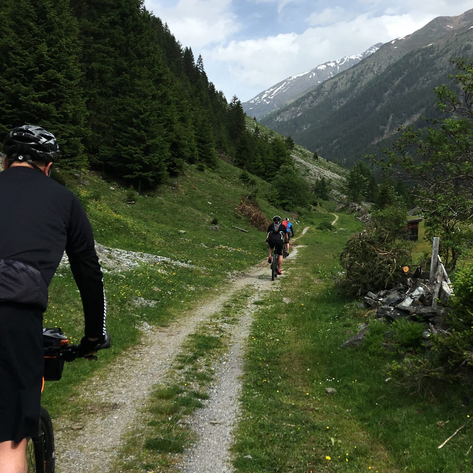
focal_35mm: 47
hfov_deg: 35.8
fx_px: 727
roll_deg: -2.8
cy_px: 176
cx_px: 309
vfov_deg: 35.8
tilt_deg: +2.0
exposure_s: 1/2198
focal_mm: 4.15
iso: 25
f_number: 2.2
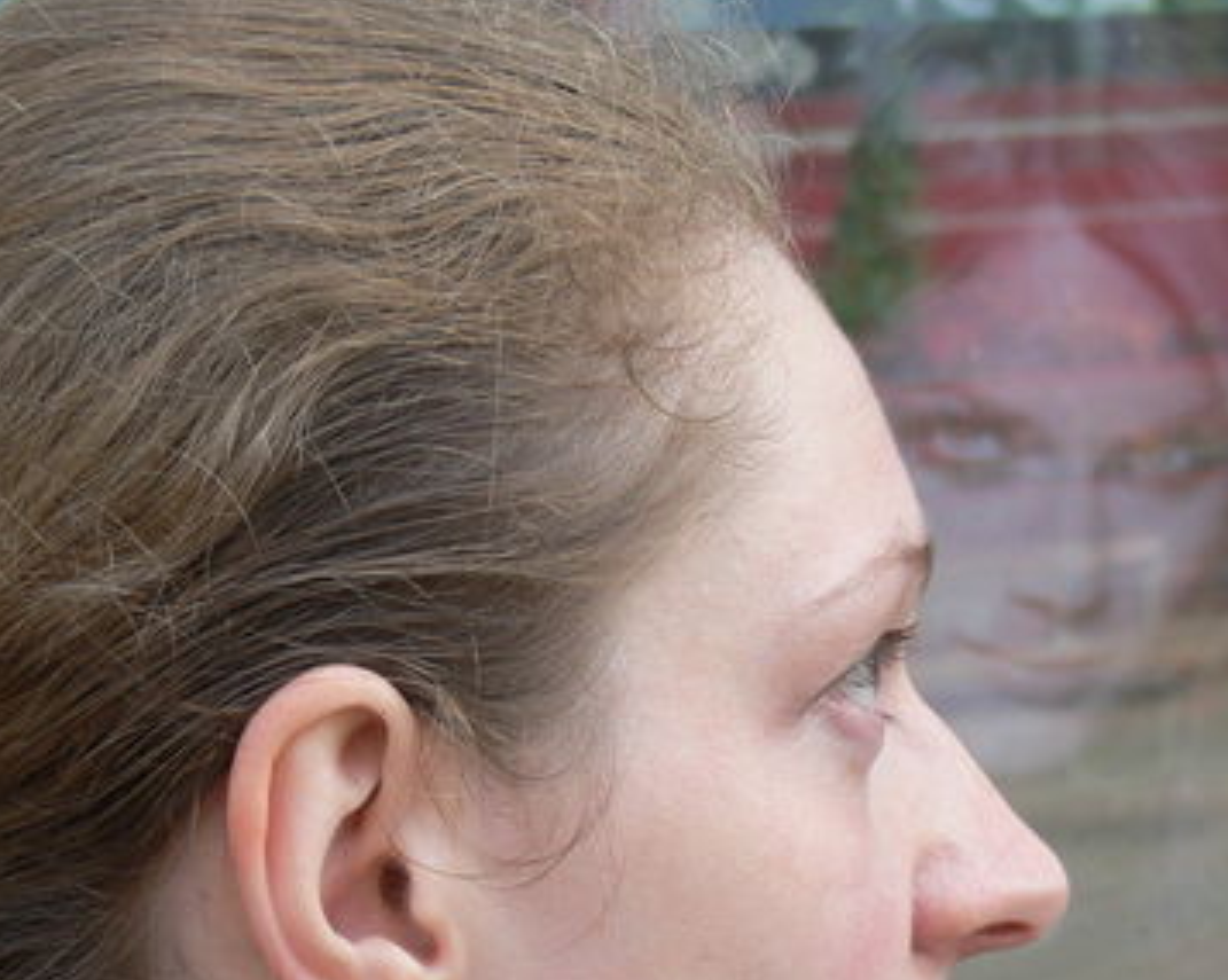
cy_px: 916
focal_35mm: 170
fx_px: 6173
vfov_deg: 9.0
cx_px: 633
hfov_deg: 11.4
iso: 80
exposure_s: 1/100
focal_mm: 14.6
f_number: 4
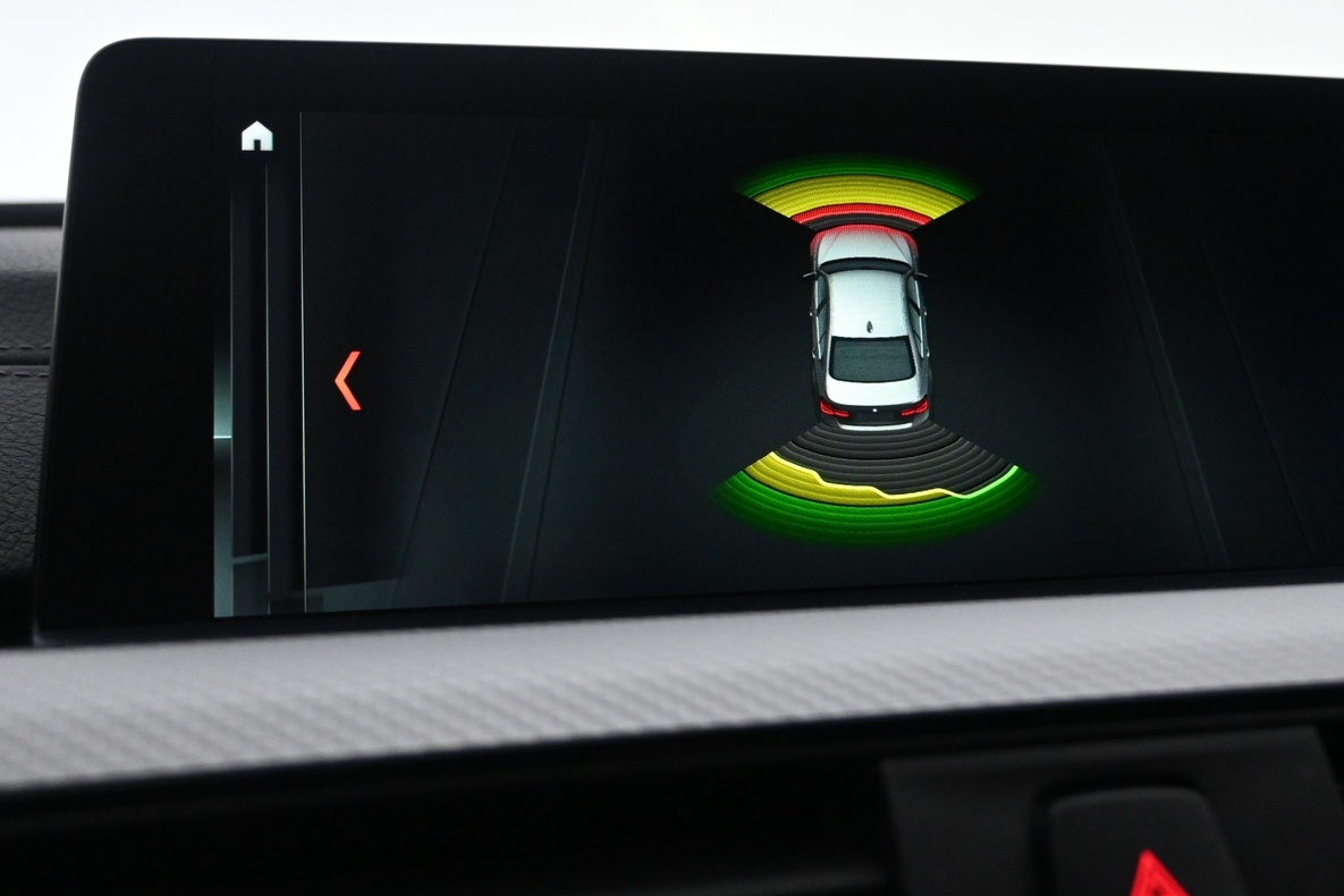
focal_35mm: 42
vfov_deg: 31.8
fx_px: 1569
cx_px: 764
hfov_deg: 46.3
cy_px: 386
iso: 3200
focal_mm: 20.5
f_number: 4.5
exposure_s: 1/80
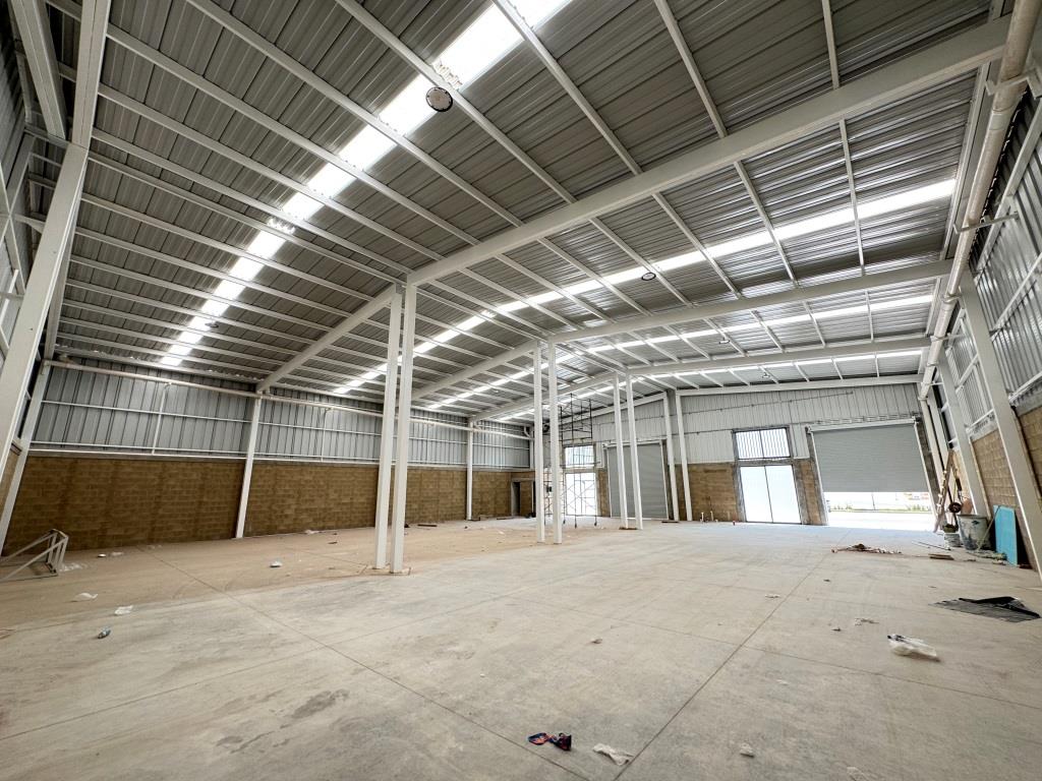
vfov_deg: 85.7
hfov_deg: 102.1
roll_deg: +1.6
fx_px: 421
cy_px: 390
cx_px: 521
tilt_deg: +12.4
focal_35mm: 14
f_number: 2.2
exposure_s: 1/99
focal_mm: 2.22
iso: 64
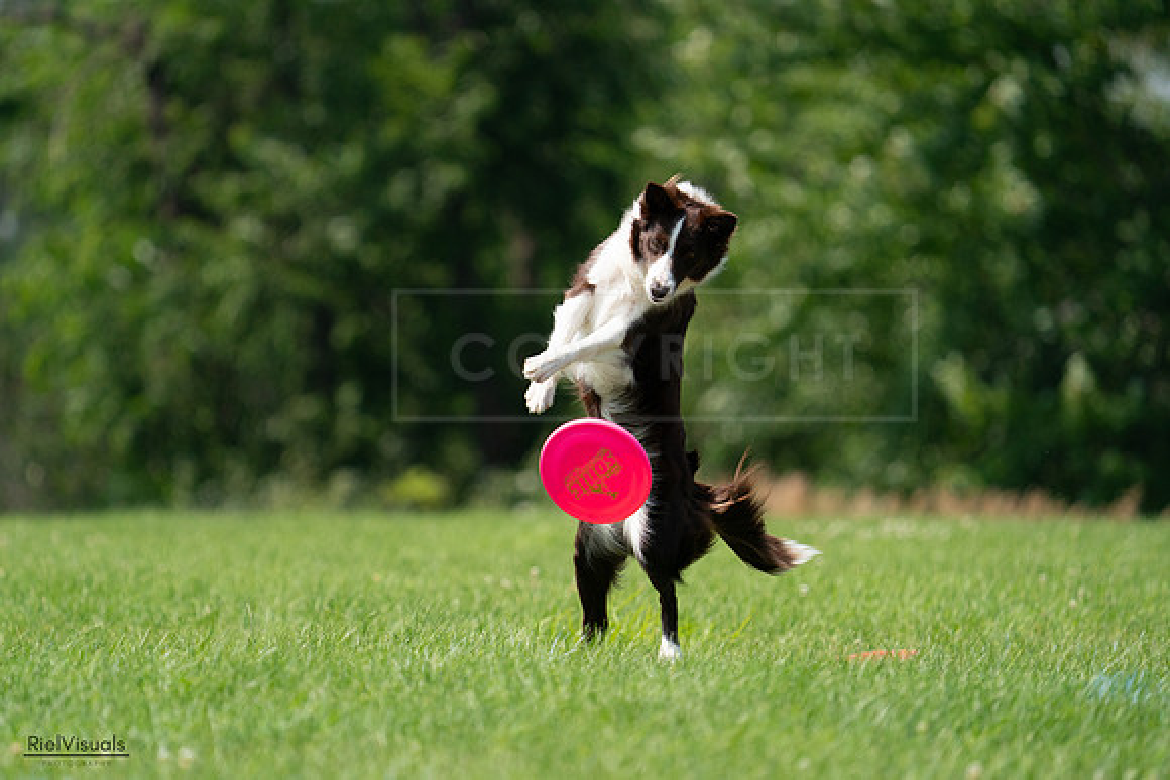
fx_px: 14075
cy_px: 390
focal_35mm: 433
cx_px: 585
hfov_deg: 4.8
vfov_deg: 3.2
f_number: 6.3
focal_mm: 433
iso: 1250
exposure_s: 1/4000
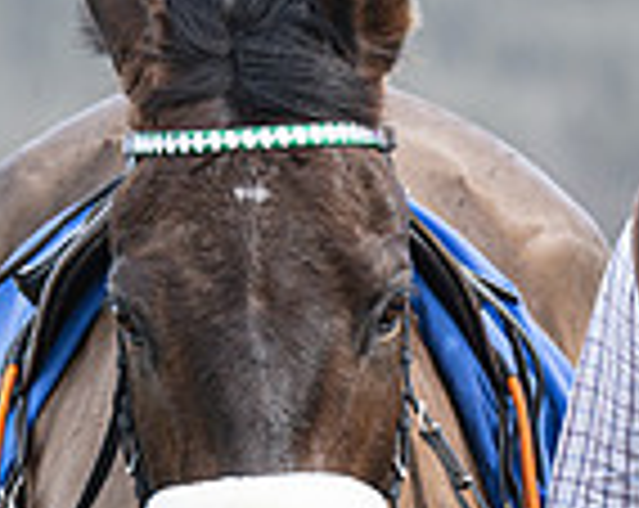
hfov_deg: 2.3
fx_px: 15608
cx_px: 580
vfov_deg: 1.9
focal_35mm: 827
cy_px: 423
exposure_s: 1/320
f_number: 5
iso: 200
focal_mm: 185
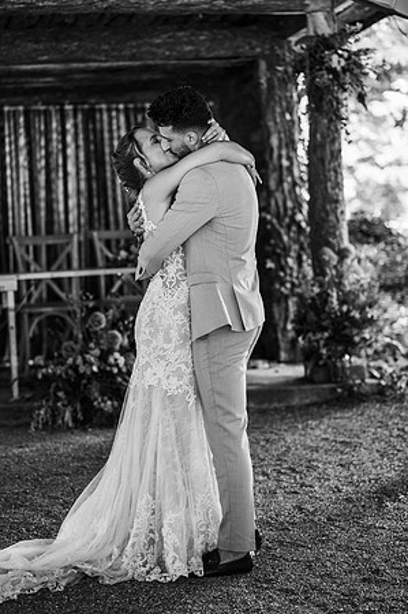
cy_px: 307
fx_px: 1448
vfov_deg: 23.9
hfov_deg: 16.0
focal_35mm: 85
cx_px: 204
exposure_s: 1/200
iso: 500
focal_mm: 85
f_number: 2.2
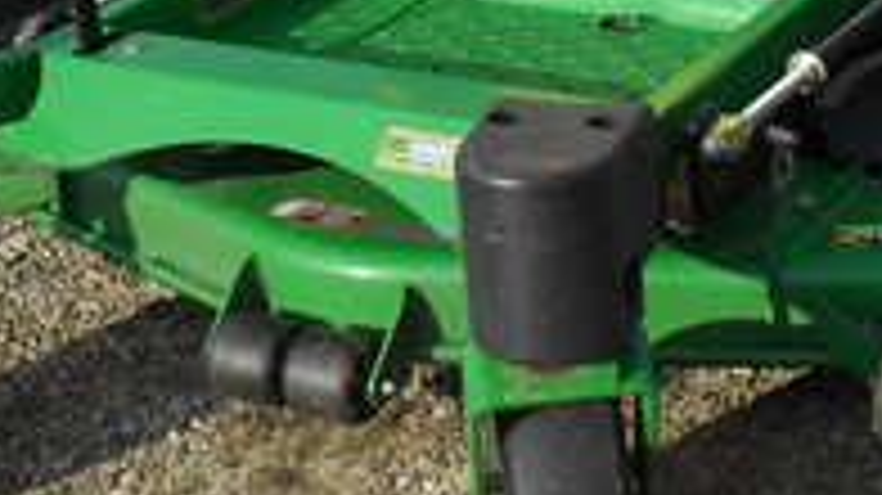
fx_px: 2478
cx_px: 540
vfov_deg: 11.2
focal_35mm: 106
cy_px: -54
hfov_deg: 20.2
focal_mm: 6.3
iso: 100
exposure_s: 1/180
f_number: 8.4
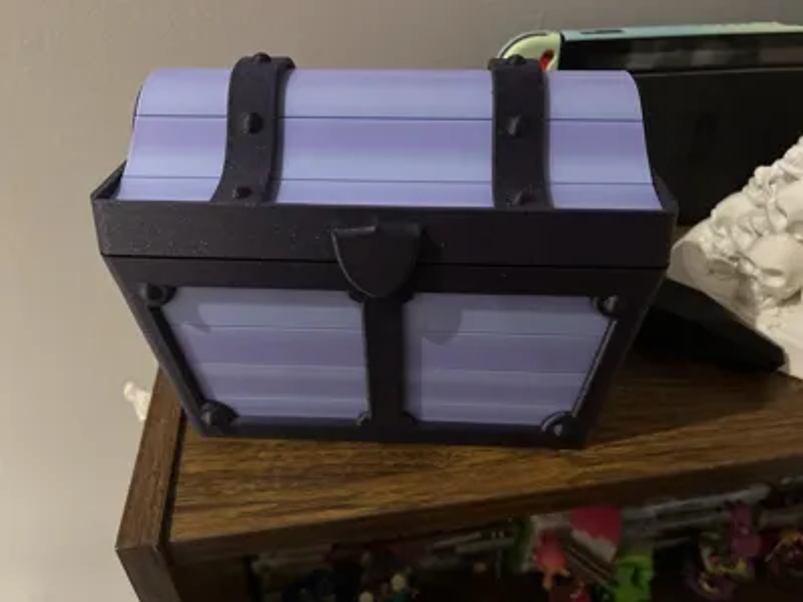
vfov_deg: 53.1
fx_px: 603
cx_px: 402
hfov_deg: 67.3
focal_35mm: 26
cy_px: 301
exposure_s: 1/30
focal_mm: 5.7
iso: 640
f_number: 1.5
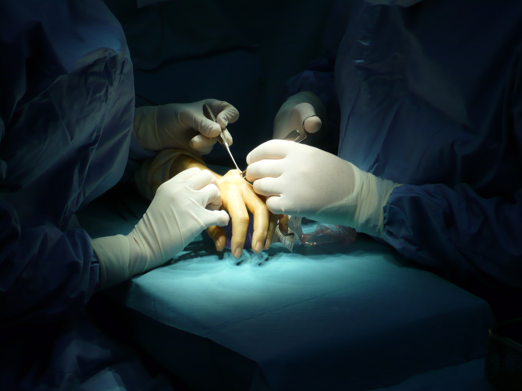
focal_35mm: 105
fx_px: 1583
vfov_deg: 14.1
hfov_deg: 18.7
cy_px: 196
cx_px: 261
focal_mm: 17.4
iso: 100
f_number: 5
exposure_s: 1/200
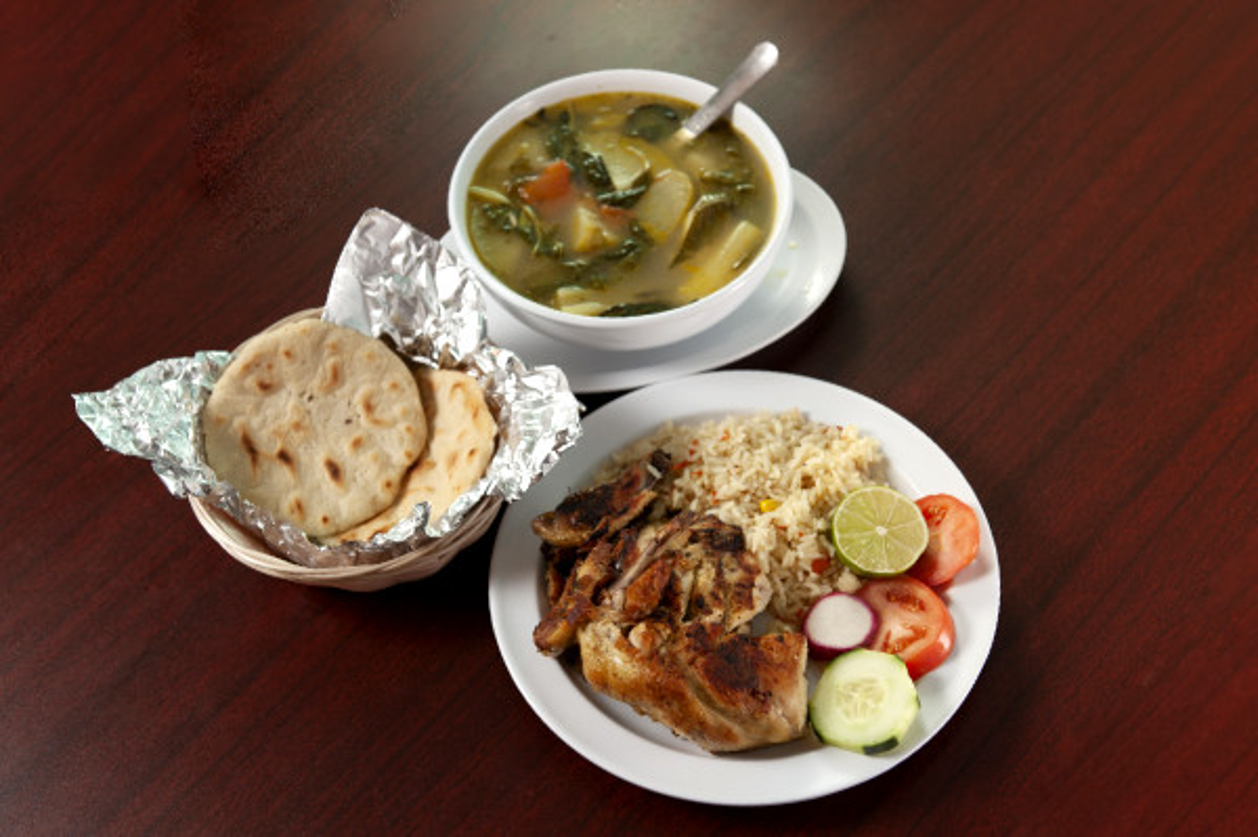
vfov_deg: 28.0
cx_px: 629
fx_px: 1676
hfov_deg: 41.1
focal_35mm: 48
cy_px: 418
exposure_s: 1/160
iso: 200
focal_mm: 48
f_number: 4
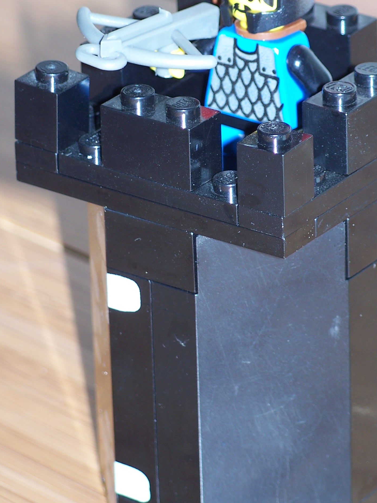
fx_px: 3936
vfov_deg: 7.3
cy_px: 177
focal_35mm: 271
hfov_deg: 5.5
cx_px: 257
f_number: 4
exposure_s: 1/200
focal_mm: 32.9
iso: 80
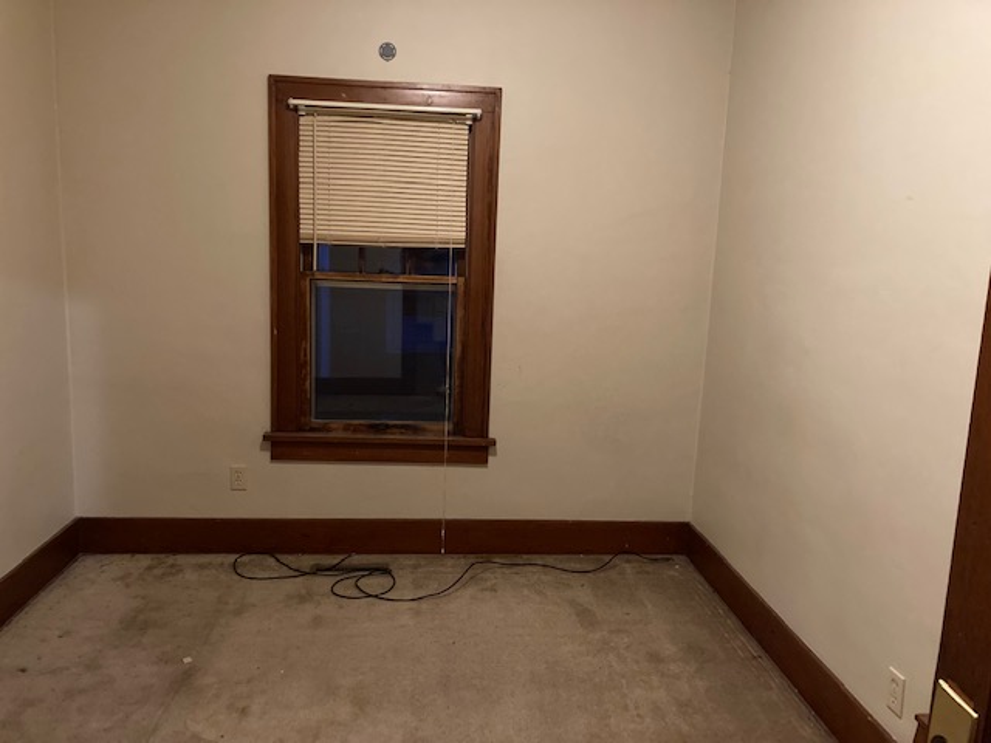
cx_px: 496
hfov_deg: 63.4
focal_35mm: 28
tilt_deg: -8.1
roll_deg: -2.6
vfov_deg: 49.7
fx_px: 802
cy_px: 372
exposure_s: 1/24
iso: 640
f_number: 1.8
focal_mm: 3.99
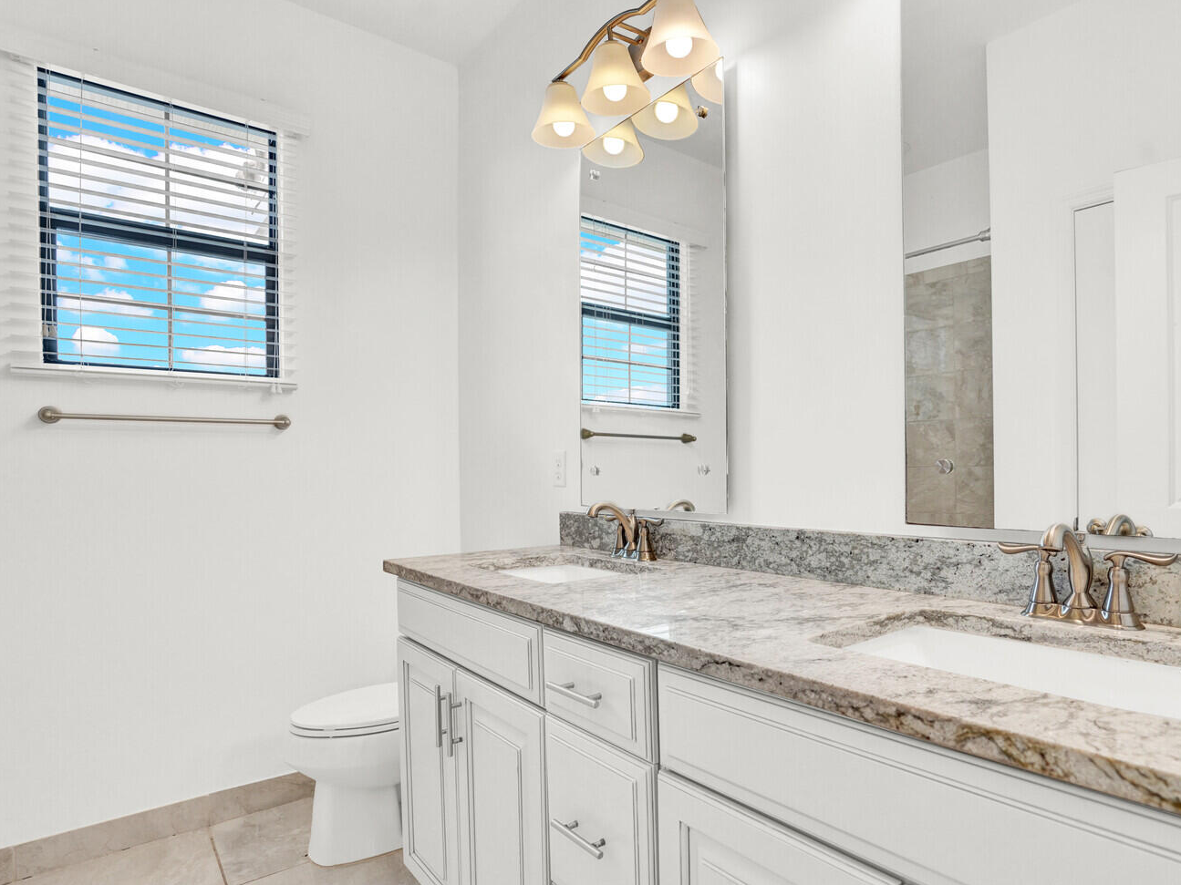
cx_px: 690
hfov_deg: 83.9
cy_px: 482
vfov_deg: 68.5
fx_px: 648
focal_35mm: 19
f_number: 5.6
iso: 800
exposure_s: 1/60
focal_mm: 16
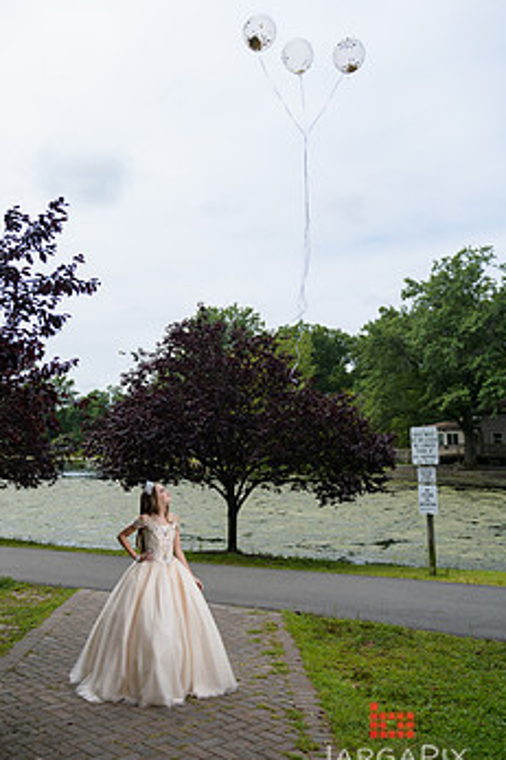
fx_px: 739
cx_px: 195
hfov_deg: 37.6
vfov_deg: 54.2
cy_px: 322
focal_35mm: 35
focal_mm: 27
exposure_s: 1/2000
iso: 100
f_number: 3.2
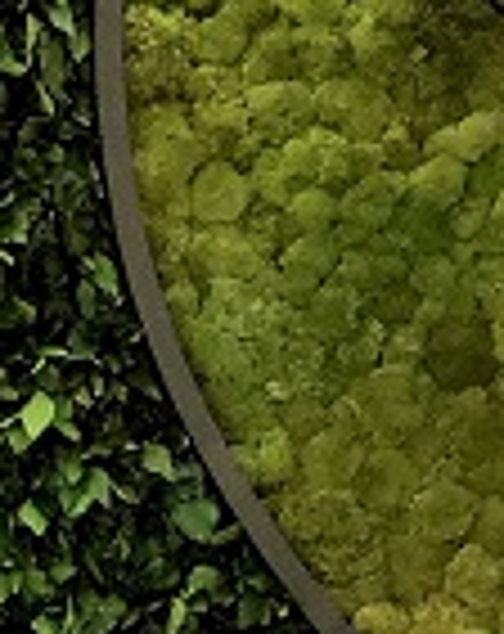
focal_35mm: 289
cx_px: -504
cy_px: 895
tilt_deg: -5.7
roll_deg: +0.6
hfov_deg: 5.2
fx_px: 5412
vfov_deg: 6.6
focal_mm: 6
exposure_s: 1/33
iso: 100
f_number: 2.4
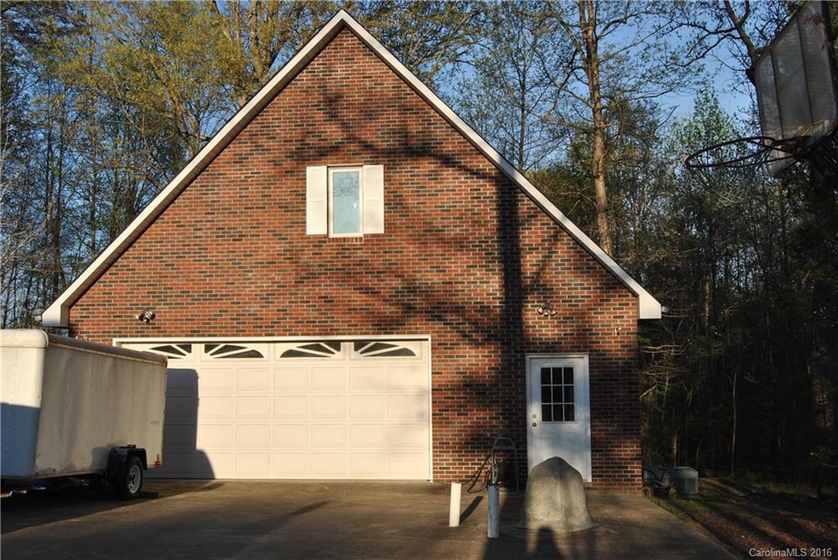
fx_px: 908
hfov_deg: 49.5
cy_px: 280
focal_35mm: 39
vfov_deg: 34.3
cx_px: 419
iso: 100
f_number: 9
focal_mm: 26
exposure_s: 1/200
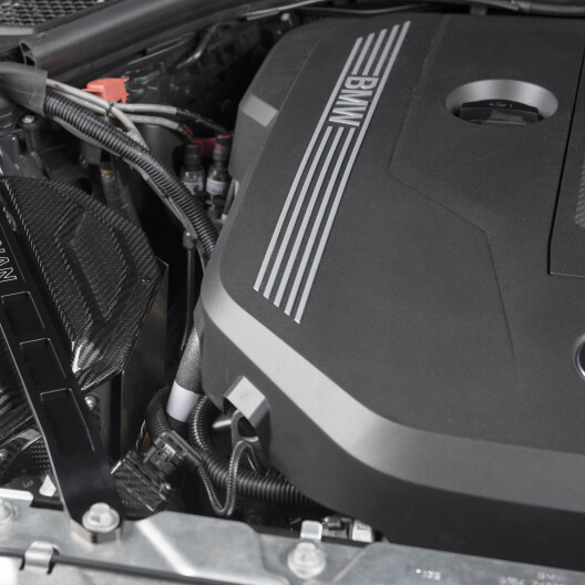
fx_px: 1625
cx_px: 186
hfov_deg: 20.3
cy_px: 295
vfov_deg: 20.4
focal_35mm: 85
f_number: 5.6
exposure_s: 1/100
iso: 100
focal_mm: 66
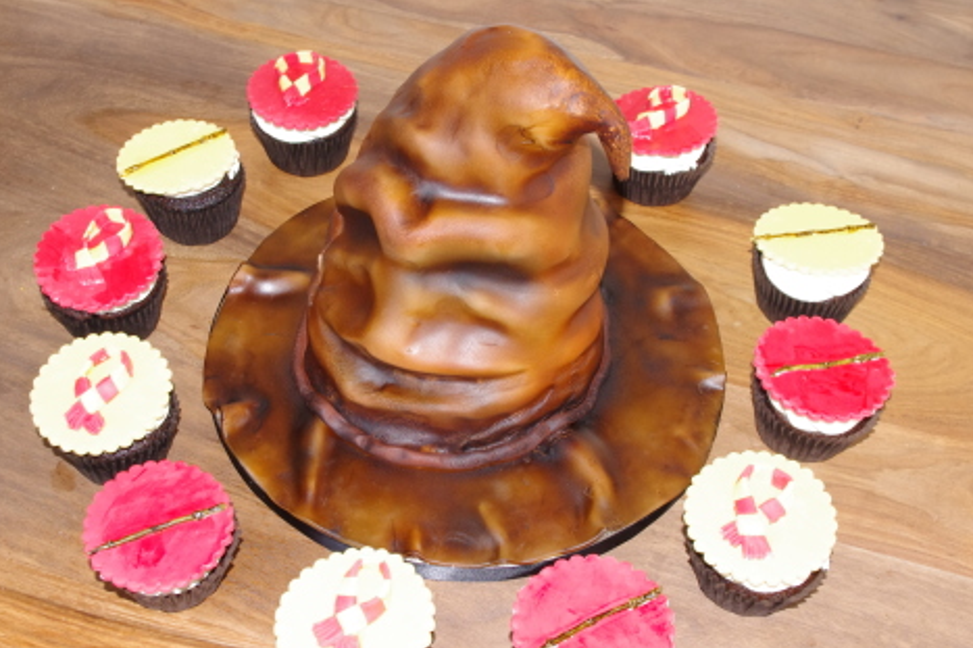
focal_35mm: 46
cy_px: 351
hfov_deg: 42.7
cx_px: 442
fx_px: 1243
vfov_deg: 29.2
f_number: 8
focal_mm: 28.13
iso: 800
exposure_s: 1/25
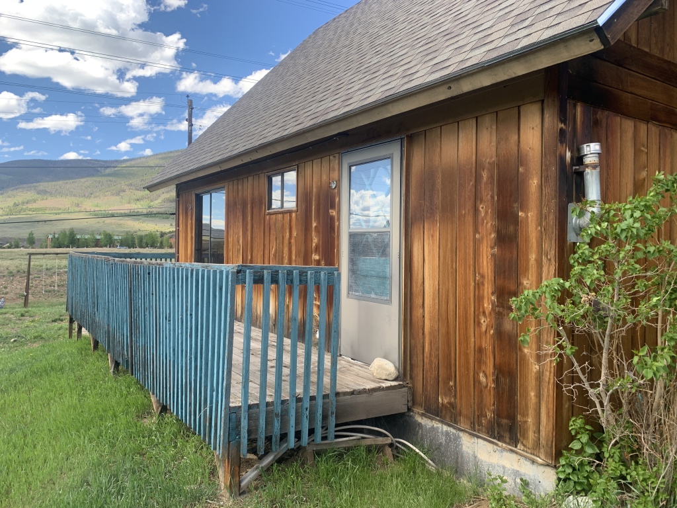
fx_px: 508
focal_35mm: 26
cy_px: 254
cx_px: 338
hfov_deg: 67.3
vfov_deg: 53.1
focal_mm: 4.25
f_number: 1.8
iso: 25
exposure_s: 1/334
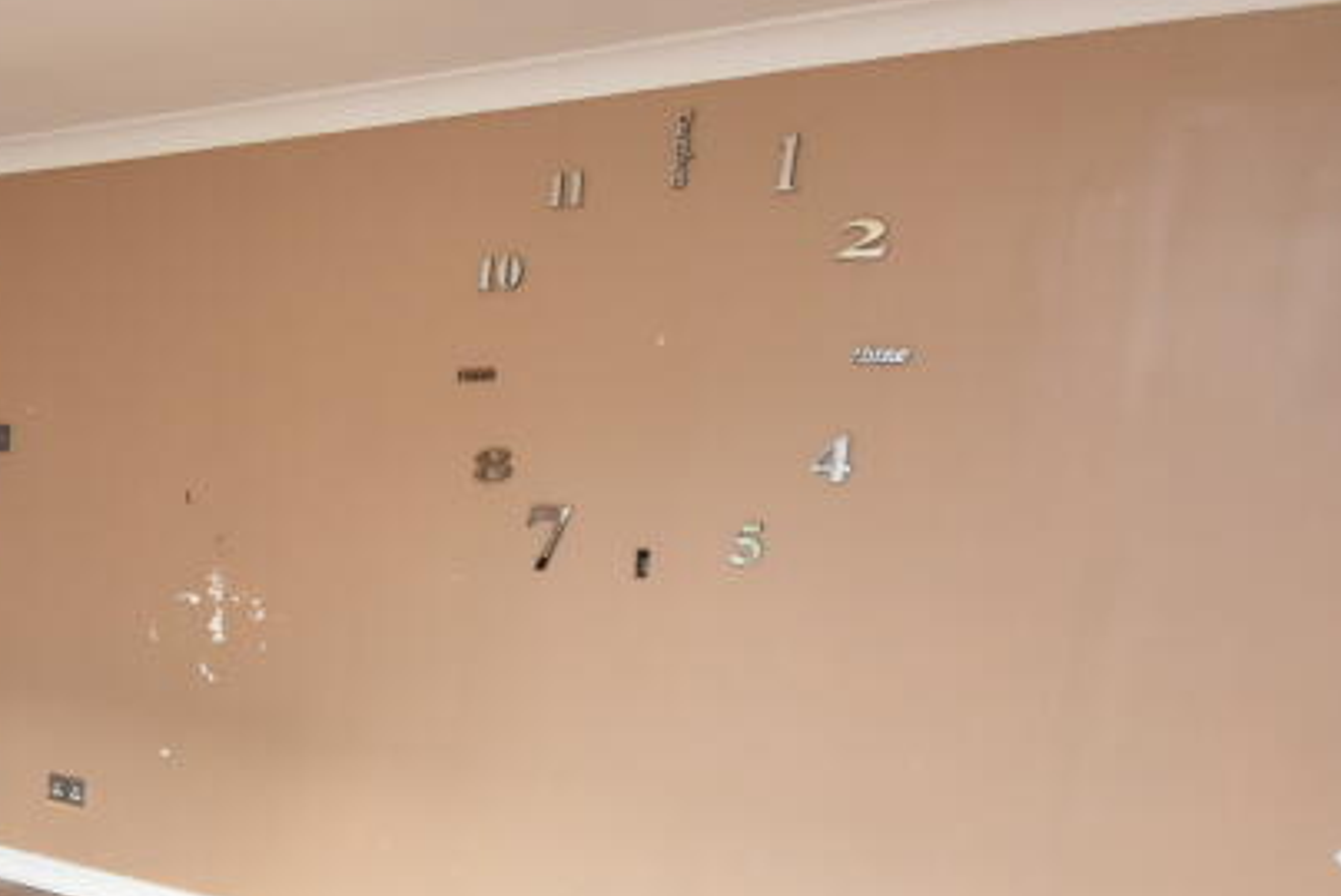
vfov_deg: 34.3
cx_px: 106
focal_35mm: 38
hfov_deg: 45.4
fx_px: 1416
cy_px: 682
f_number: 5
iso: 720
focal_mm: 10
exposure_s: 1/200
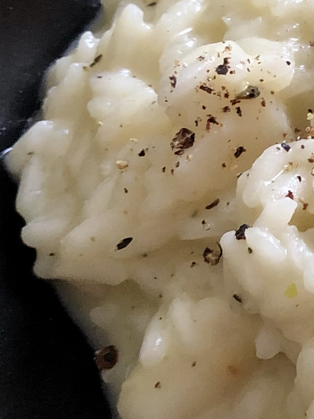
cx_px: 589
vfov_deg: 16.7
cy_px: 222
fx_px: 1427
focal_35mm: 118
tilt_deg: -63.6
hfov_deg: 11.5
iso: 100
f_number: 1.8
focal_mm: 4
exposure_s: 1/9
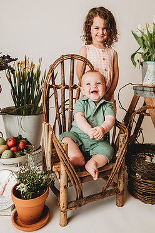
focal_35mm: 29
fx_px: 187
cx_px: 84
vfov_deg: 63.4
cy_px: 101
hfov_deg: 44.9
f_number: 4
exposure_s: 1/160
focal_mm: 24
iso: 100
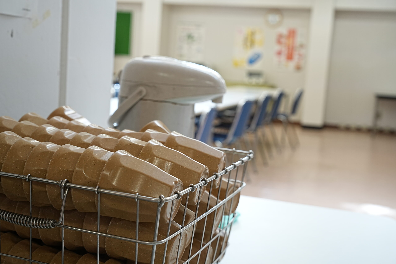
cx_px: 198
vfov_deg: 27.5
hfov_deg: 40.3
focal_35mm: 49
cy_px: 132
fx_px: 539
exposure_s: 1/60
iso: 800
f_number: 5.6
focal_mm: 49
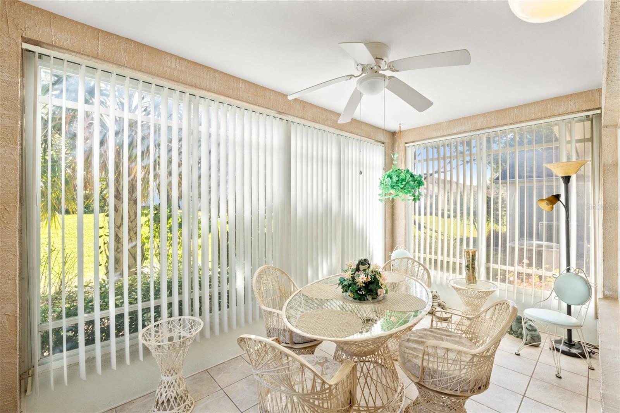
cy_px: 206
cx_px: 310
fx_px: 258
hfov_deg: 100.4
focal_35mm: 15
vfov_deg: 77.3
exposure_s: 1/30
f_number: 8
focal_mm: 10
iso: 400
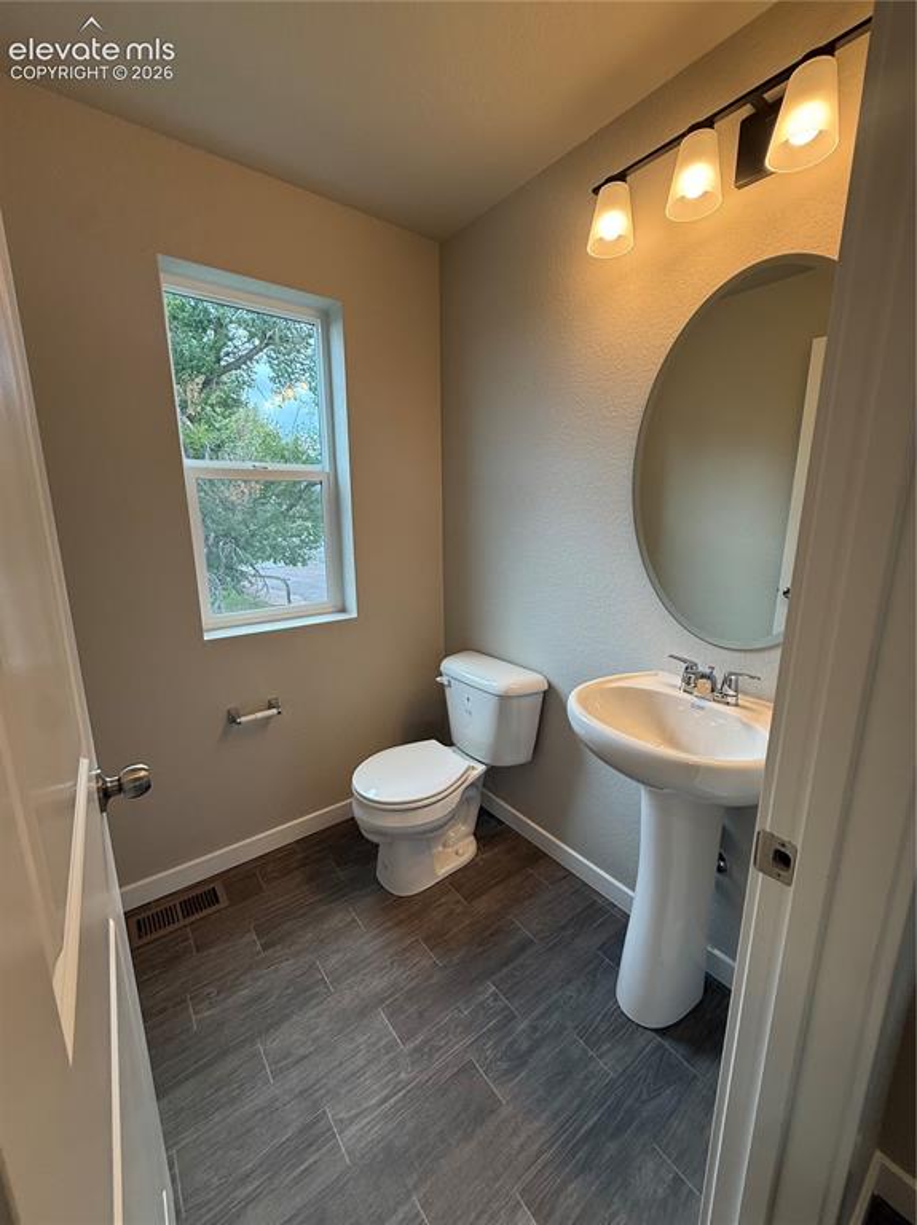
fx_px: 495
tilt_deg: -11.8
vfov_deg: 102.1
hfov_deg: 85.6
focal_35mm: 14
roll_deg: -0.1
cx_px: 458
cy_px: 612
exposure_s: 1/120
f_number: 2.2
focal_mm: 2.22
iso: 80
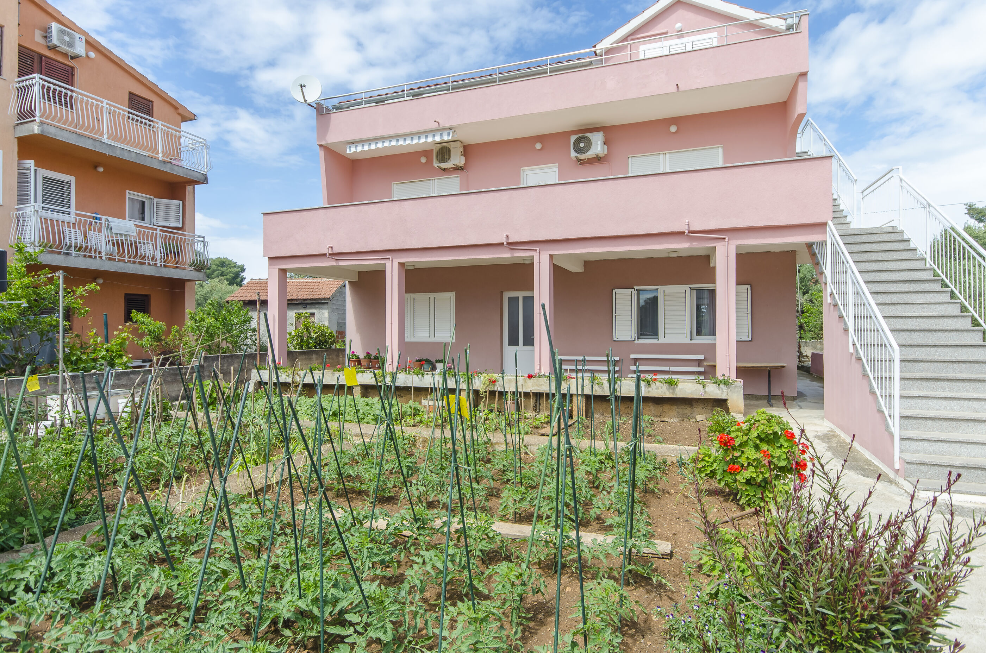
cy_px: 326
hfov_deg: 85.5
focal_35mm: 20
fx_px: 533
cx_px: 493
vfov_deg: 63.0
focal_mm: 13
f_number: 8
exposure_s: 1/250
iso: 160
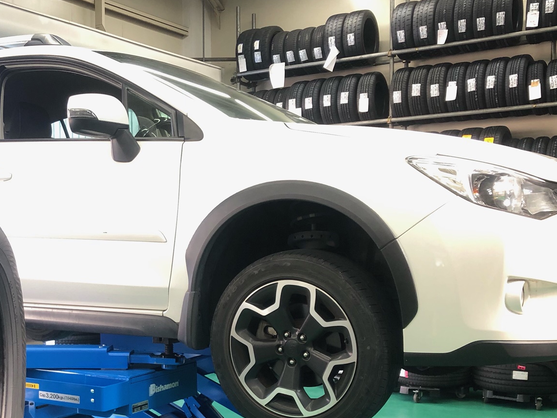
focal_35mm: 49
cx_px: 174
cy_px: 309
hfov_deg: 38.4
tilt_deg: -4.3
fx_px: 788
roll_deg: -0.7
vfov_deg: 29.3
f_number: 1.8
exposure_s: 1/33
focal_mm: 3.99
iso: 40
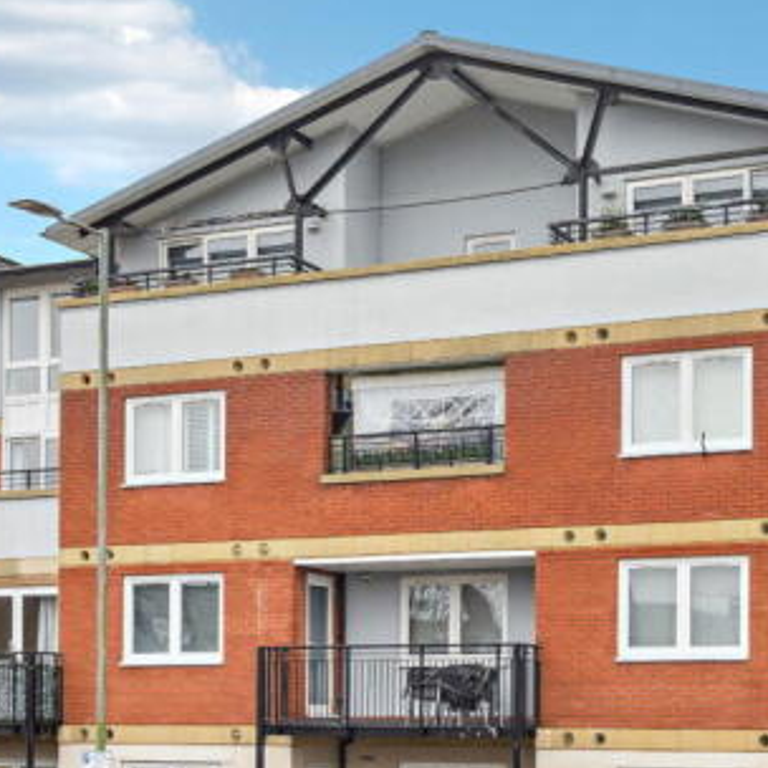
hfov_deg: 26.7
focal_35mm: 64
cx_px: 509
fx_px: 1606
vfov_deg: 26.7
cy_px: 537
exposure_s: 1/80
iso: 320
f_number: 4.5
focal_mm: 35
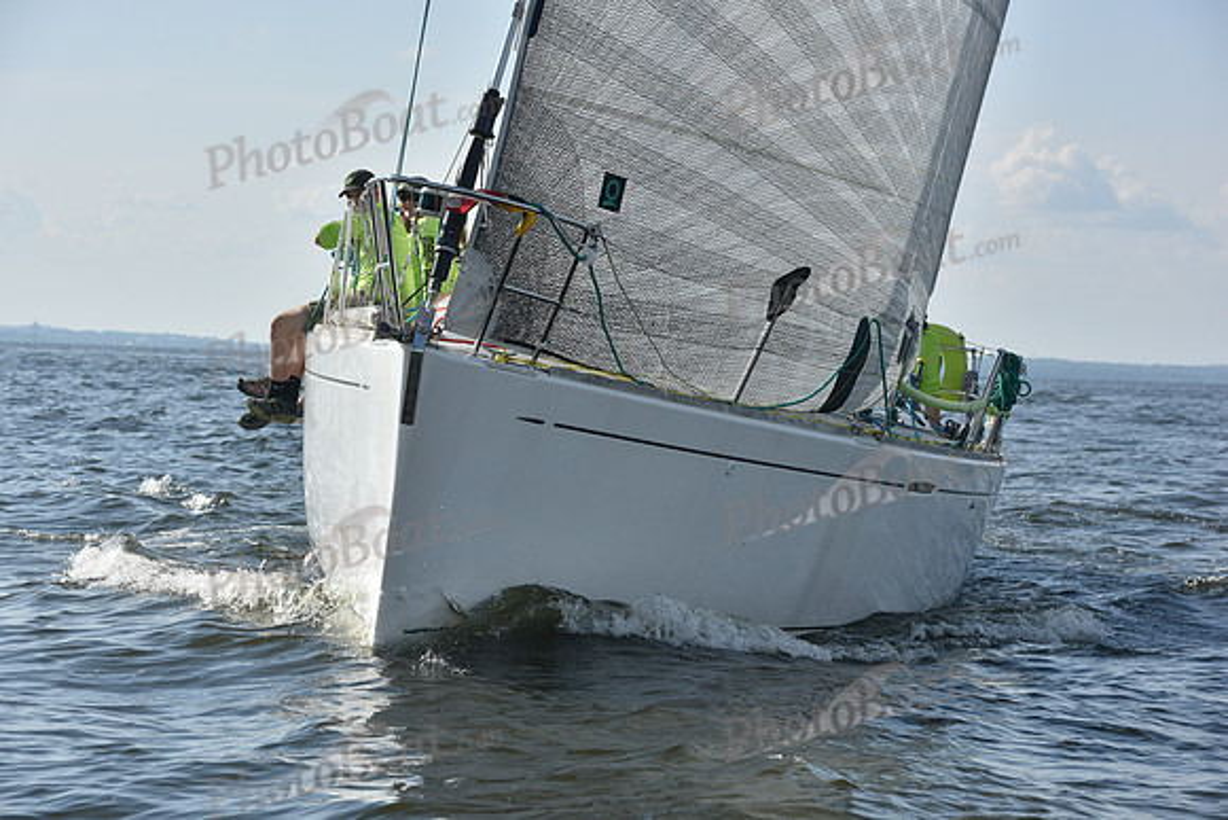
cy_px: 410
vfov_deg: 12.2
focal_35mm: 112
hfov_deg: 18.3
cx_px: 614
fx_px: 3821
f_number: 8
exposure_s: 1/1250
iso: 250
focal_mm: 112
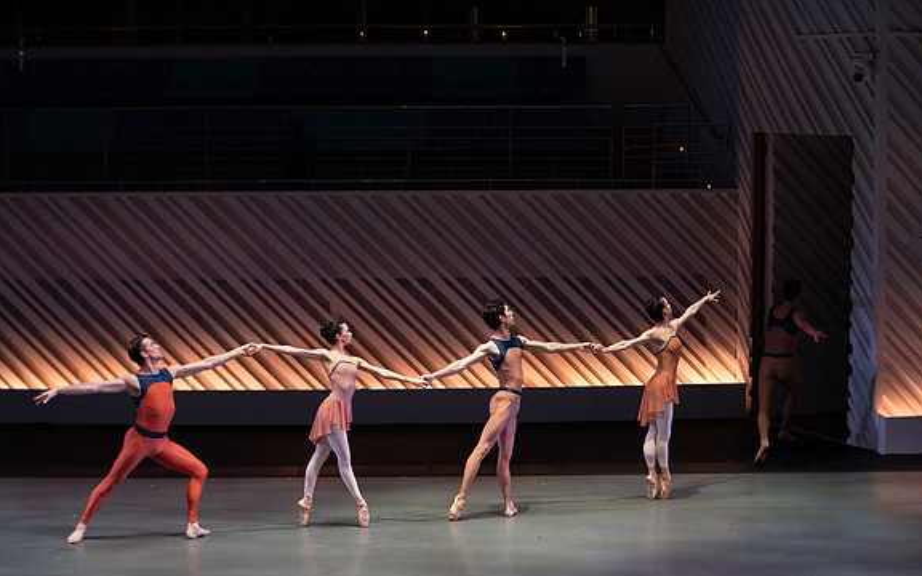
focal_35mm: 79
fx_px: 1985
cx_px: 461
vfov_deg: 16.5
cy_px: 308
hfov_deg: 26.1
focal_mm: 77
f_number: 4.5
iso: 8000
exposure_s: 1/400
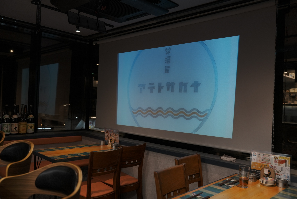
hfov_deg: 60.3
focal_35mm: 31
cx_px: 148
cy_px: 100
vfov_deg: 42.4
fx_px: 256
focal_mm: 31
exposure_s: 1/60
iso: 500
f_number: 2.8
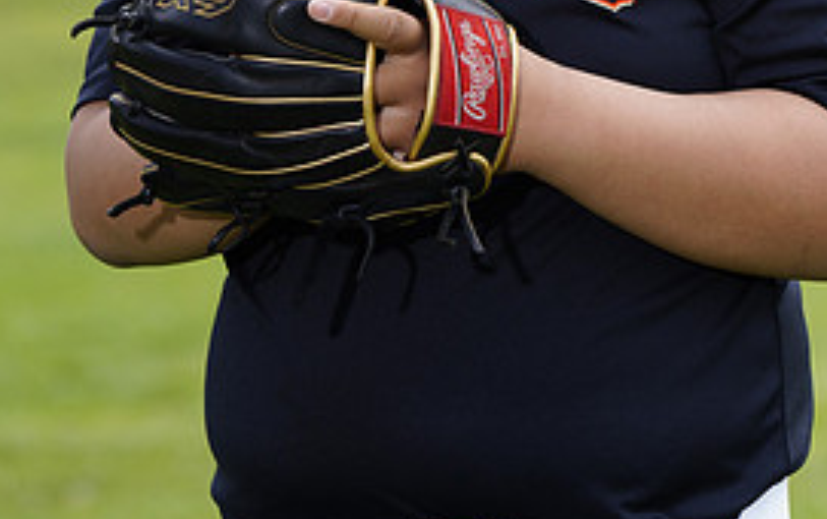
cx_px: 404
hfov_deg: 6.1
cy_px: -189
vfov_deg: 3.8
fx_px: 7716
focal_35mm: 342
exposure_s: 1/250
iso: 100
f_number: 6.3
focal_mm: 157
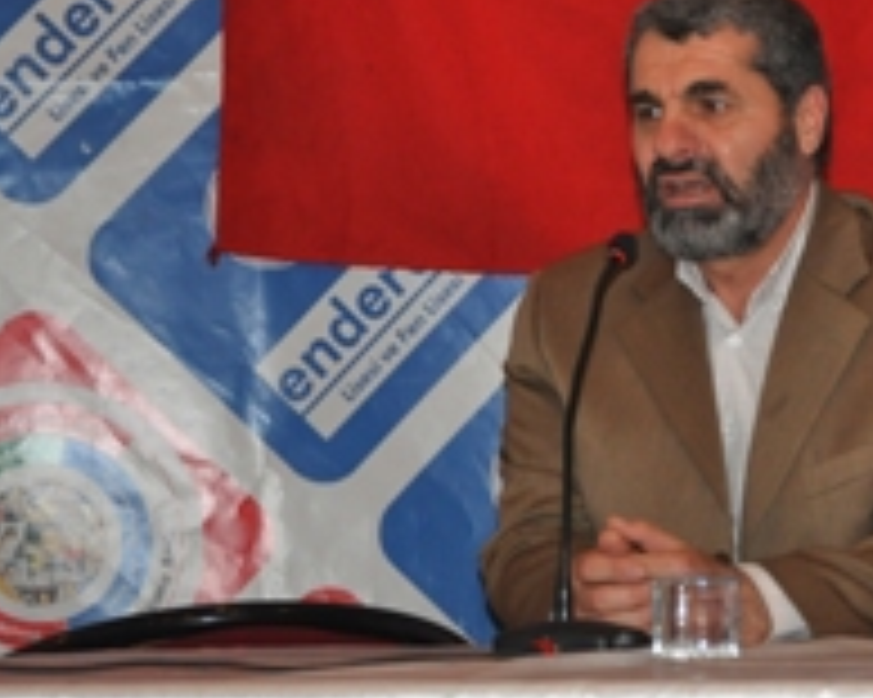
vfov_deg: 10.6
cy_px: 482
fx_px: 3772
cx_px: 698
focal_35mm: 146
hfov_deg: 13.1
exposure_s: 1/60
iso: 800
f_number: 4.8
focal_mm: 45
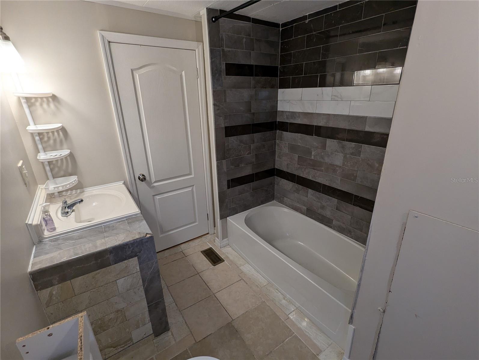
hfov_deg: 94.4
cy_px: 180
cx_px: 240
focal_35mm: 16
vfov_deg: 78.2
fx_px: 222
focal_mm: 2.35
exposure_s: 1/120
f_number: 2.2
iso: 103
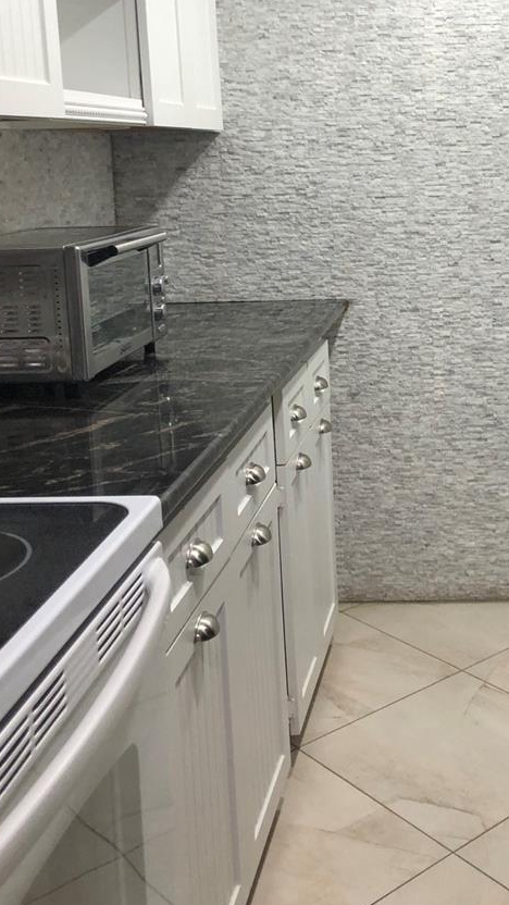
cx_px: 457
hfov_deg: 26.2
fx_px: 1056
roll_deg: +1.5
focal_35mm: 44
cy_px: 284
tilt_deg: -5.5
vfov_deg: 45.5
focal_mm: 3.99
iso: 32
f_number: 1.8
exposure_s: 1/30
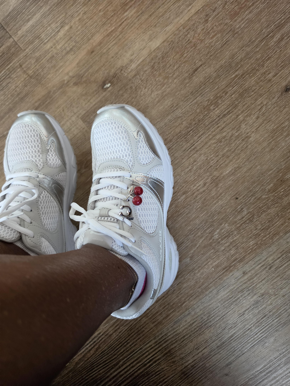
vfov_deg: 73.9
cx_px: 145
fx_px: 257
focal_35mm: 23
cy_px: 193
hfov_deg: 58.9
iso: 640
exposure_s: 1/120
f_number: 1.4
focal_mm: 6.5
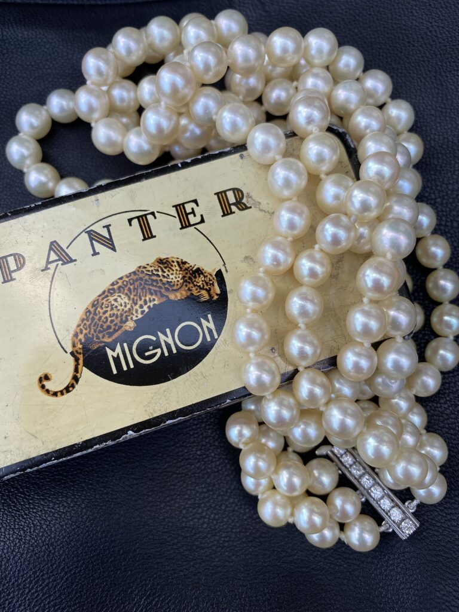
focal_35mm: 26
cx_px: 230
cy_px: 306
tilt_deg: -81.6
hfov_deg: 53.1
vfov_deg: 67.3
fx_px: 460
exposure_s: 1/166
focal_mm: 4.25
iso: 32
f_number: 1.8
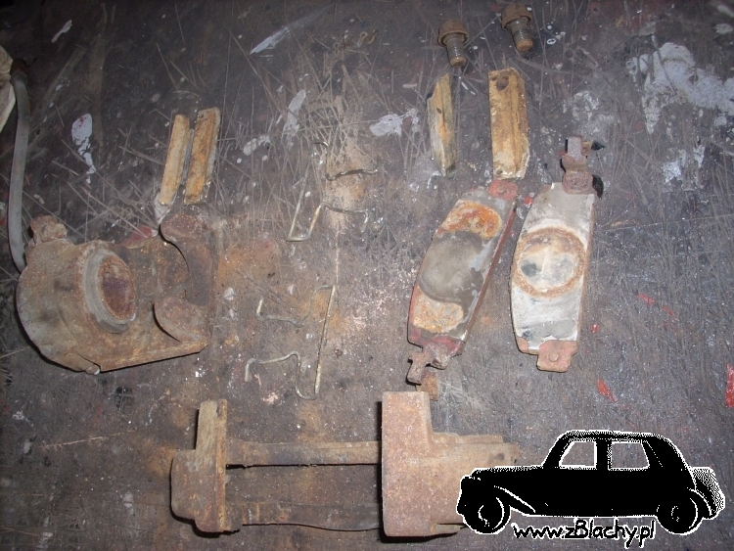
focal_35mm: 37
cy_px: 276
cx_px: 367
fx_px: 785
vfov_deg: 38.7
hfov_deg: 50.1
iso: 64
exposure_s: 1/60
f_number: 2.8
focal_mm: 6.2
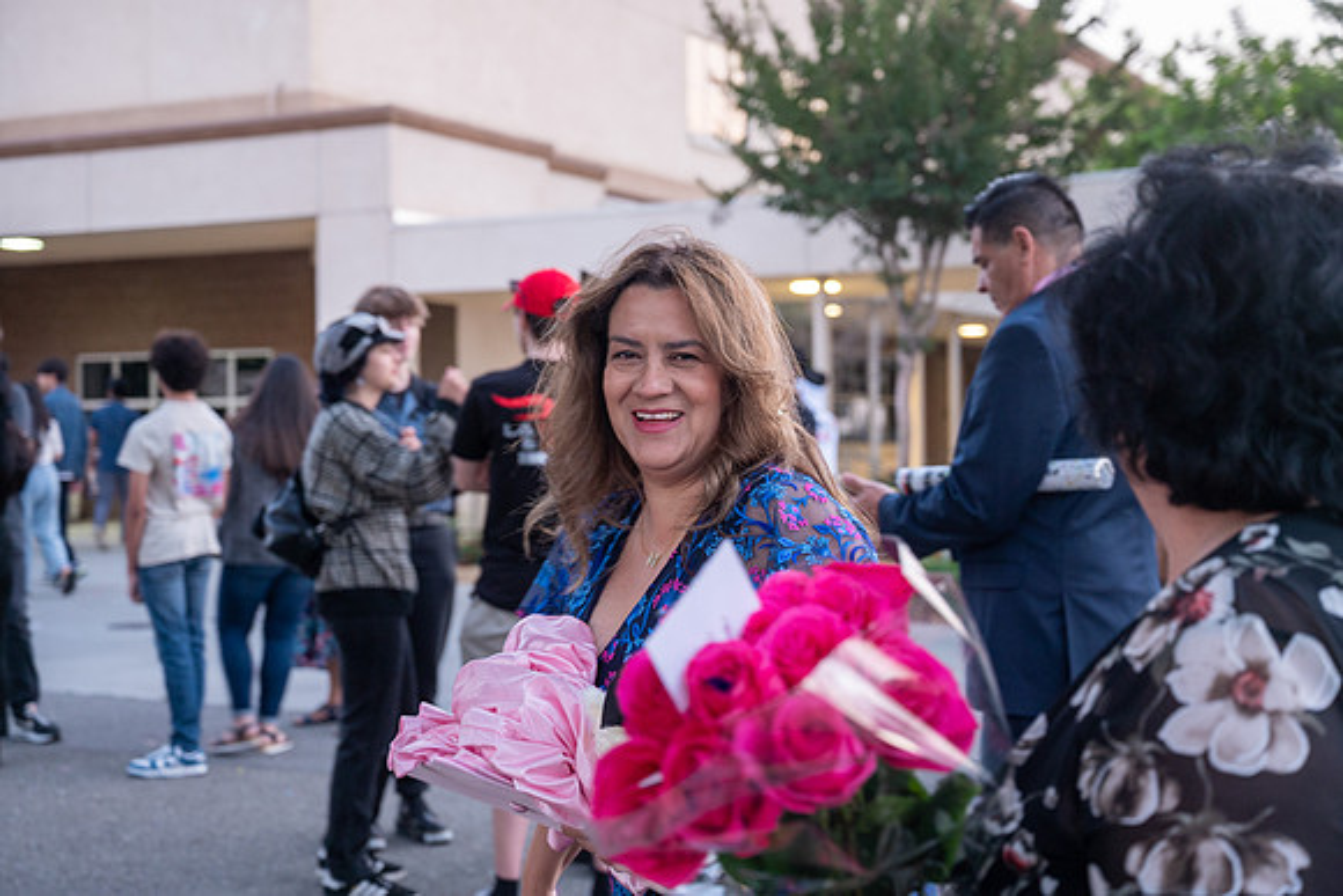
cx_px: 672
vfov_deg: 25.5
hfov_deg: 37.5
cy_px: 448
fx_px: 1978
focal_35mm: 53
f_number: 4
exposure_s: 1/50
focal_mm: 53
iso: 450
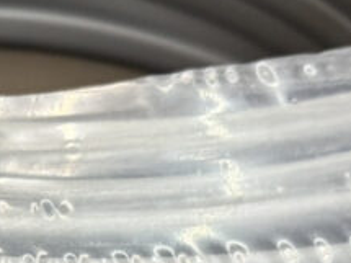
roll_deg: -0.2
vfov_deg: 11.6
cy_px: 359
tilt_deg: -41.8
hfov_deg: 15.4
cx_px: -56
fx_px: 1257
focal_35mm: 124
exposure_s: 1/50
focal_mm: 5.96
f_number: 1.6
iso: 100
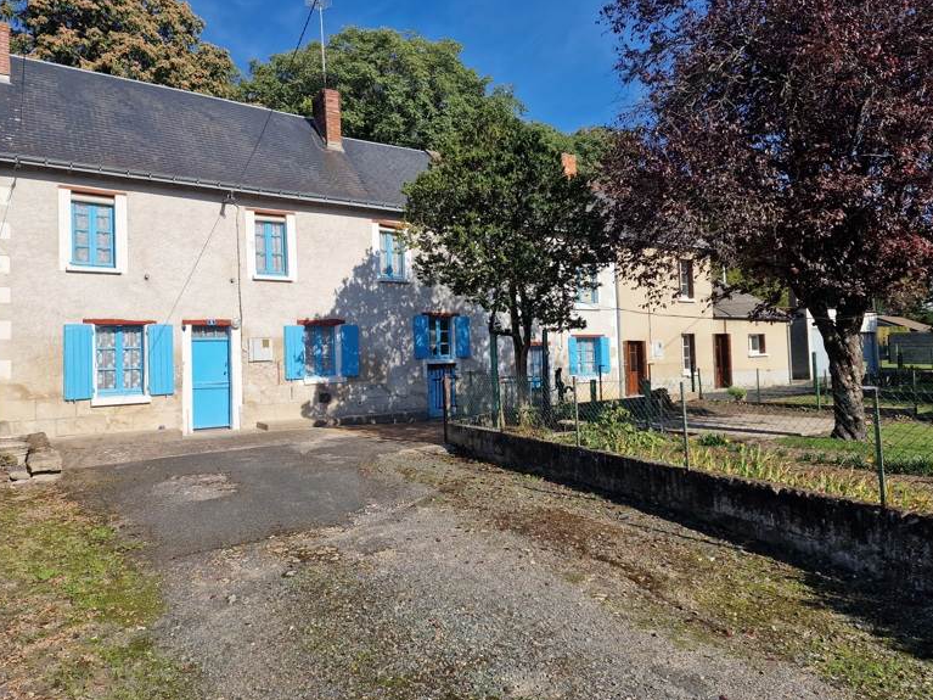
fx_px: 647
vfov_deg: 56.8
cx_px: 455
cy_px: 341
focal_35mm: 24
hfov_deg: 71.6
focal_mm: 6.4
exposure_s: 1/1664
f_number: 1.8
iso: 50
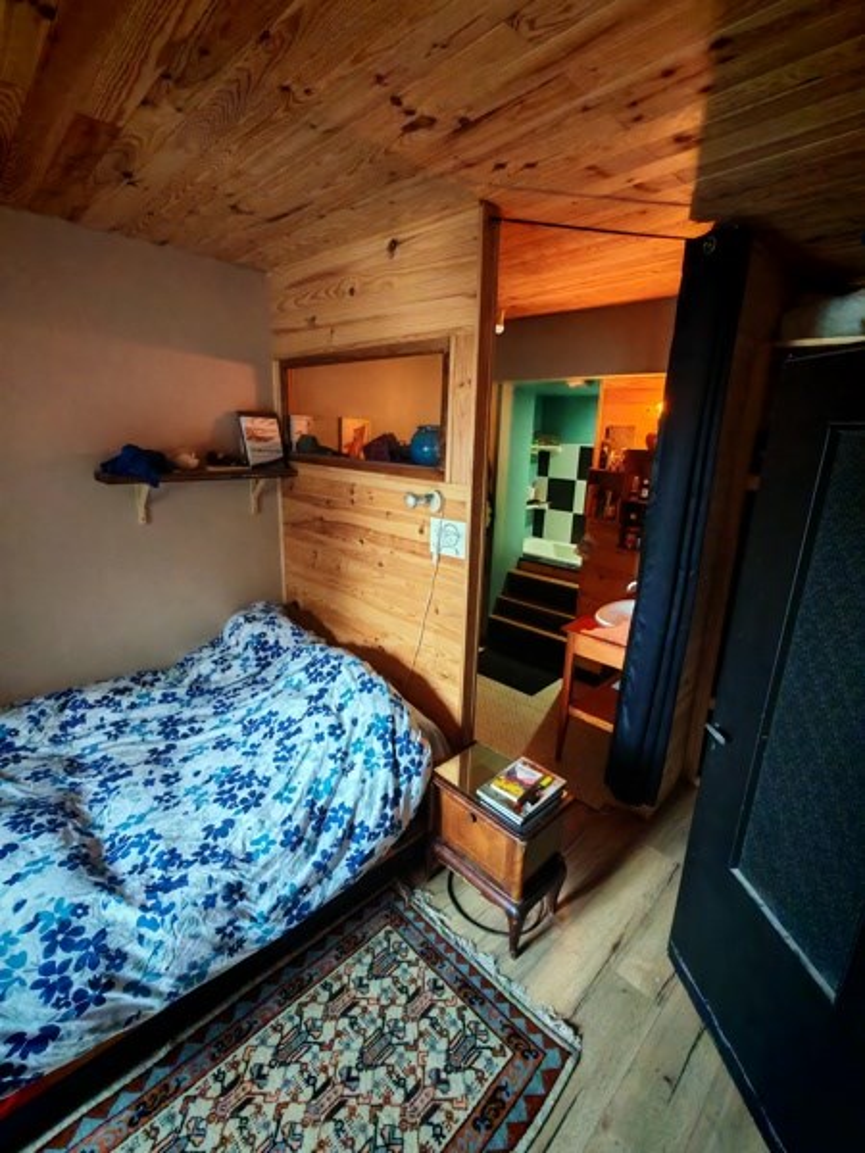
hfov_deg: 78.1
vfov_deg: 94.5
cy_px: 576
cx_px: 432
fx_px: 533
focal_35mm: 16
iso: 500
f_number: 2.2
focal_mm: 1.96
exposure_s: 1/60
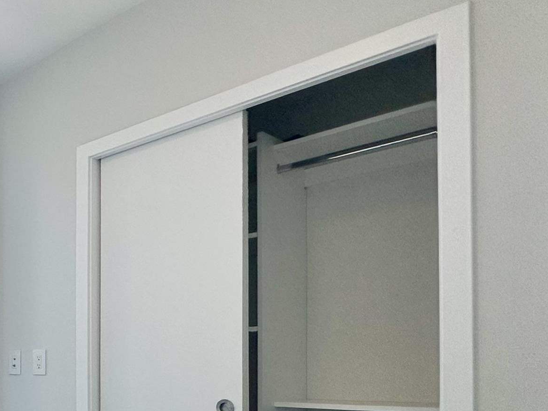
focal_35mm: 37
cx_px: -118
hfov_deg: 37.3
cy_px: 360
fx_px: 586
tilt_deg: +0.8
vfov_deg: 36.5
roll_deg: -0.1
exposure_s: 1/1006
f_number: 2.2
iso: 50
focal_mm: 2.22
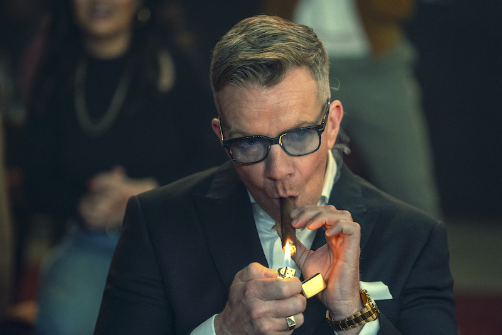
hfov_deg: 13.8
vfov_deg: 9.2
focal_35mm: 149
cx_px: 251
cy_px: 168
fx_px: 2077
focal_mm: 149
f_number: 2.8
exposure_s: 1/160
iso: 3200
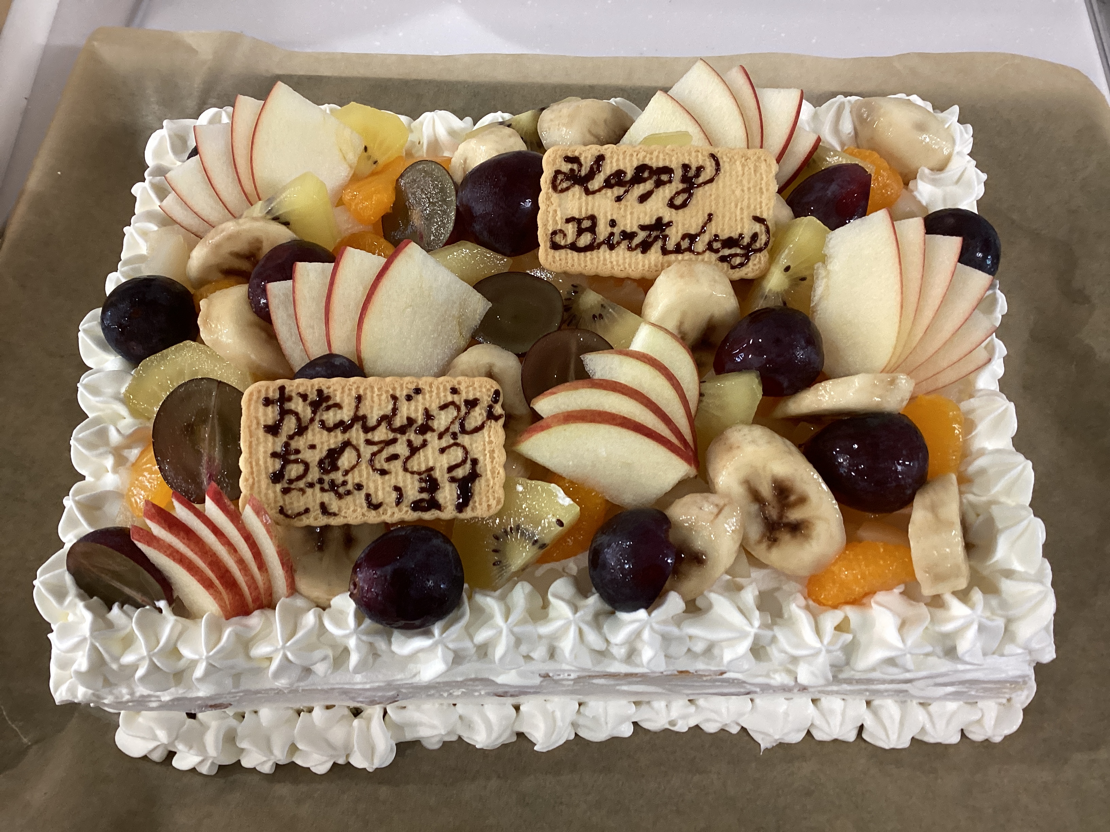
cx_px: 555
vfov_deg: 45.4
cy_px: 416
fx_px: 994
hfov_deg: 58.4
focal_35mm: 31
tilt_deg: -65.5
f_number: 2.4
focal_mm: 3.3
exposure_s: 1/50
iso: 160
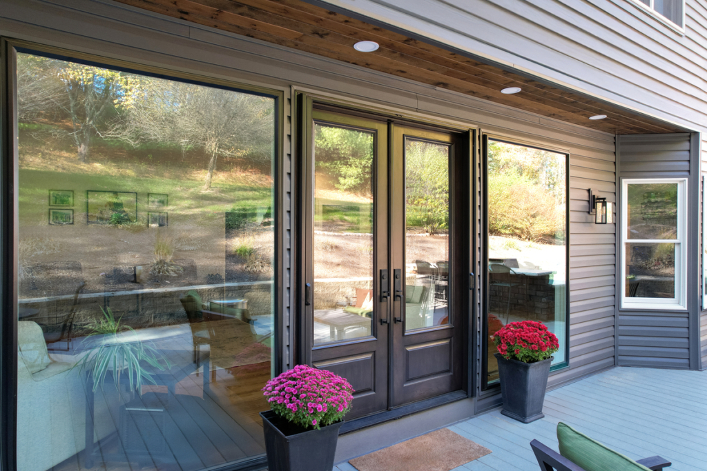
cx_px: 354
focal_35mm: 22
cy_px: 236
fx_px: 432
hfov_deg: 78.6
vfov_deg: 57.2
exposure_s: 1/40
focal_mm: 8.38
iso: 120
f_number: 2.8
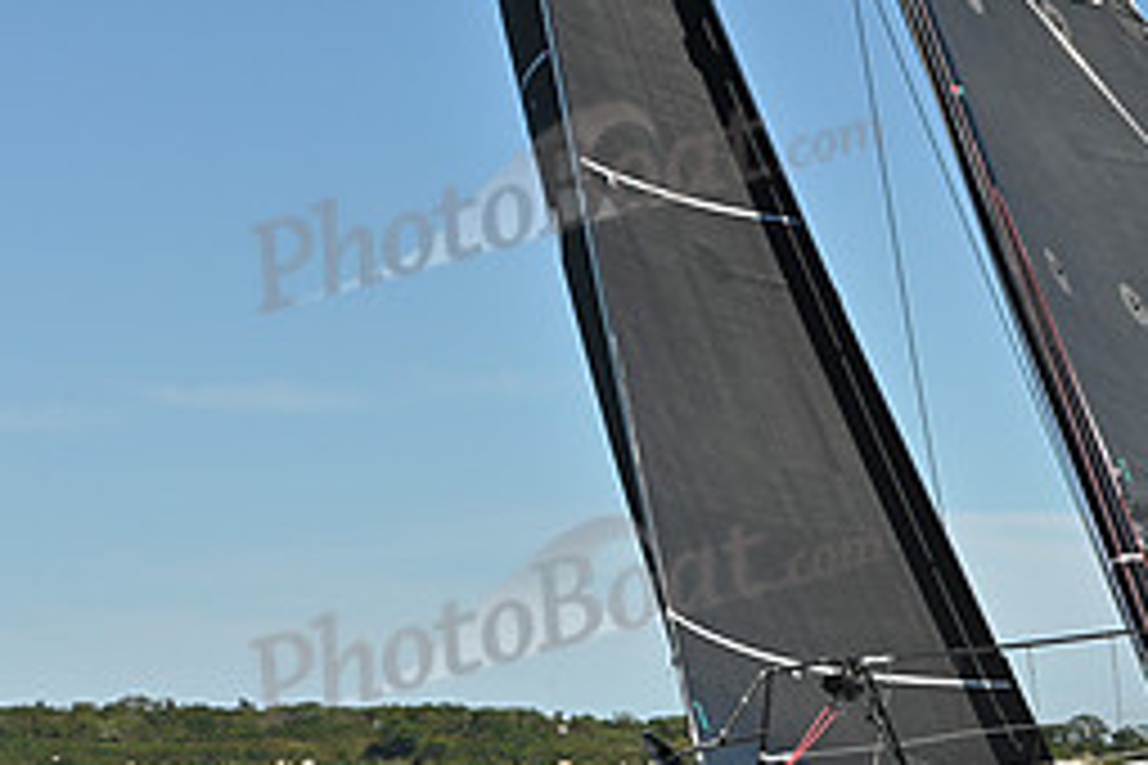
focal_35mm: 159
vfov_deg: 8.6
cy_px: 781
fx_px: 5070
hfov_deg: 12.8
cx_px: 1121
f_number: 9
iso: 320
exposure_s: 1/1600
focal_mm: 70
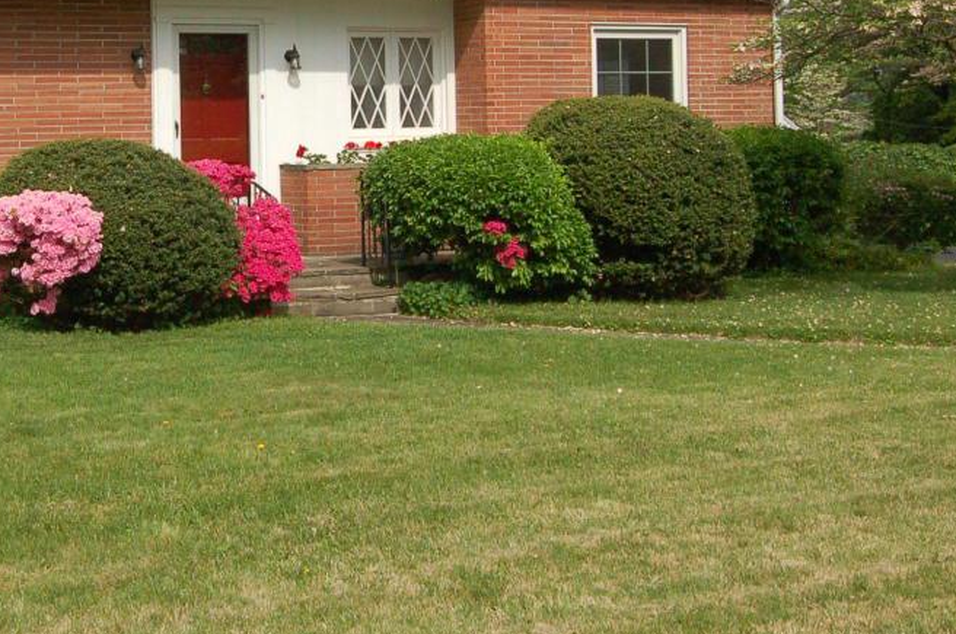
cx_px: 131
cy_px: 106
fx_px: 1614
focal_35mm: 61
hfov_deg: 31.7
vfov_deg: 21.9
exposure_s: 1/500
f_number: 13
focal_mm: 23
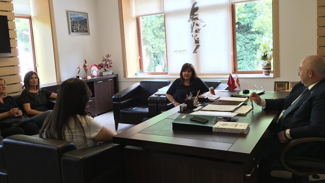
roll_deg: +3.5
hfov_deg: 61.0
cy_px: 80
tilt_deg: -4.5
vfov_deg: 36.6
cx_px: 161
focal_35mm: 32
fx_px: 276
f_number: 2.2
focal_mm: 4.15
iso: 50
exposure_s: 1/33
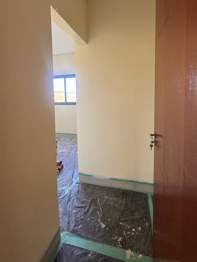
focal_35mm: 17
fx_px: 129
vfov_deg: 90.0
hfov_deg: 74.7
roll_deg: +1.1
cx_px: 100
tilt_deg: -3.6
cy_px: 107
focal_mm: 2.22
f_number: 2.2
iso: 160
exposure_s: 1/99
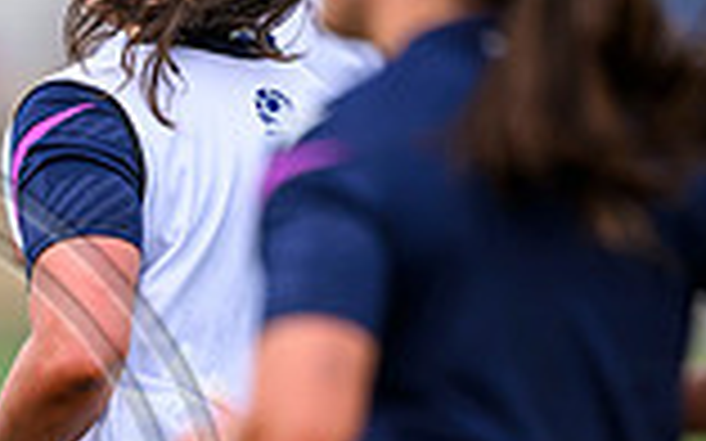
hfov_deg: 1.2
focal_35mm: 1783
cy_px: 534
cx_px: -260
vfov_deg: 0.7
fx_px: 34294
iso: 500
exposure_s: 1/2500
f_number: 2.8
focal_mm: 400
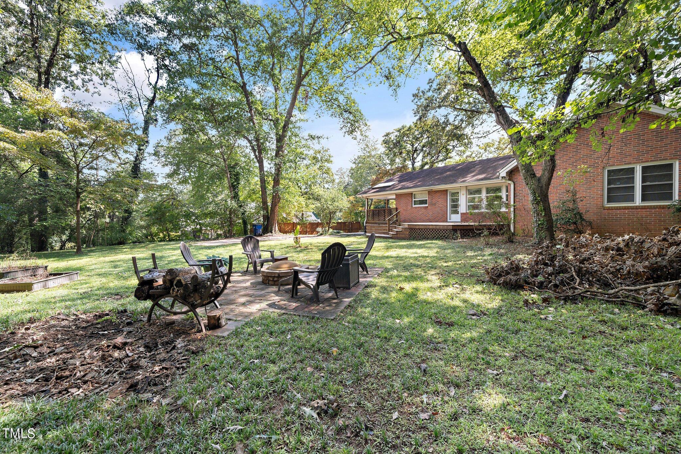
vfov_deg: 81.2
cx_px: 340
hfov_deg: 104.3
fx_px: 265
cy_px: 227
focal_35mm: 14
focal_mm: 14
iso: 100
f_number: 5
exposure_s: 1/80
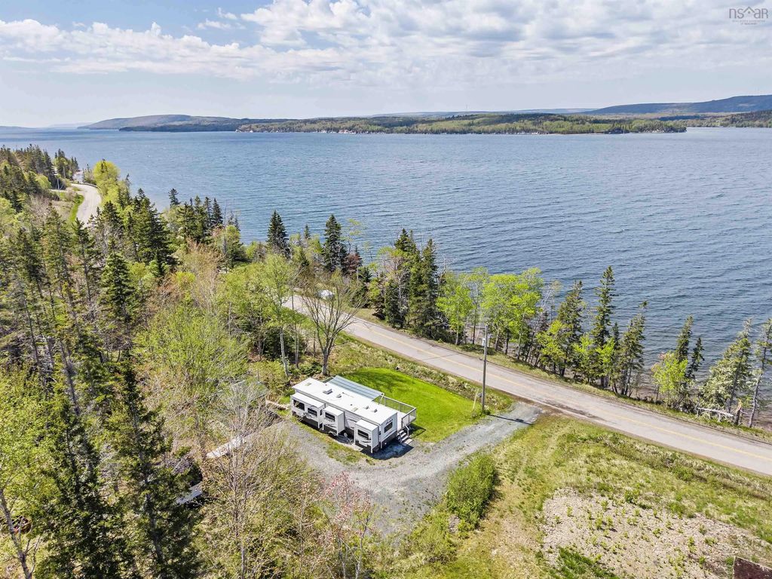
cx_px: 386
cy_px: 290
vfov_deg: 56.8
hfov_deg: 71.6
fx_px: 535
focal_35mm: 24
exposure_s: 1/6400
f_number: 1.8
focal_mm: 8.67
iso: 270
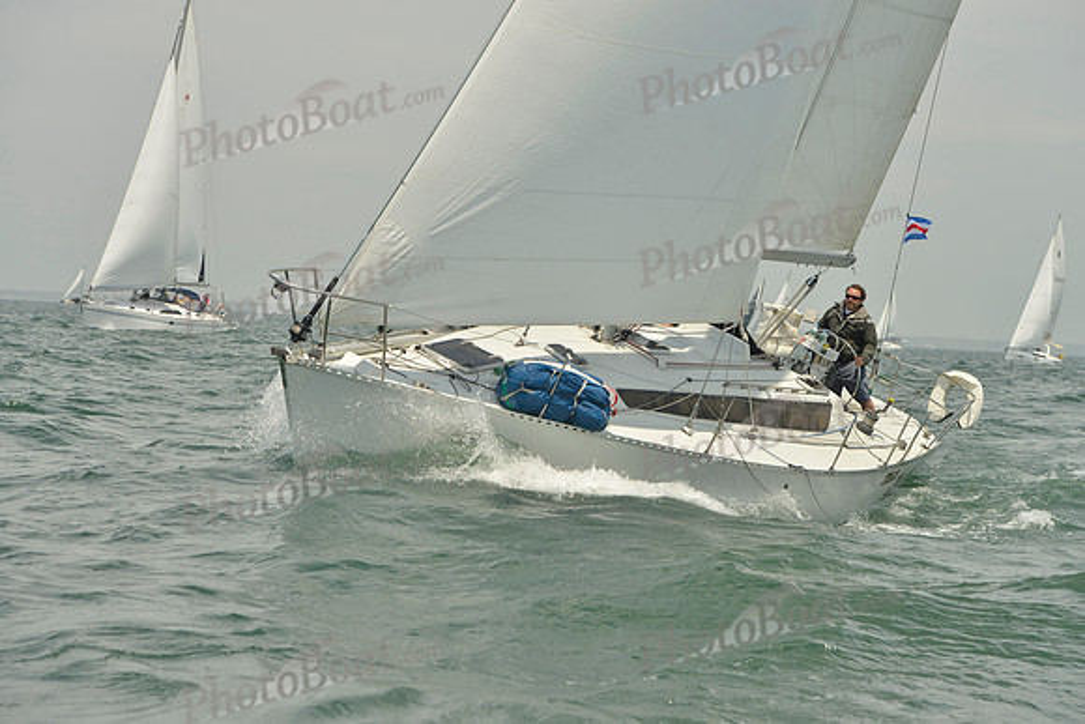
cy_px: 362
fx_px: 2713
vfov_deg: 15.2
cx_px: 542
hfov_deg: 22.6
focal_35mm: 90
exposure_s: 1/1250
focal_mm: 90
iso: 200
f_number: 7.1
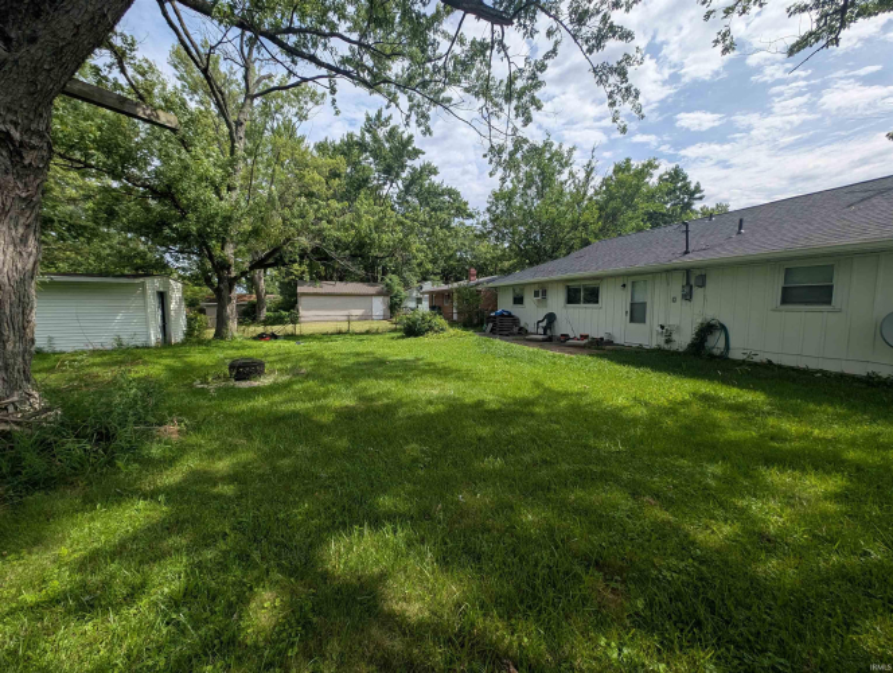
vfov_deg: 94.6
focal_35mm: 12
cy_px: 336
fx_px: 310
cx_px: 446
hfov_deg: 110.5
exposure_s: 1/2242
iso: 37
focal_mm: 2.23
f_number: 1.95
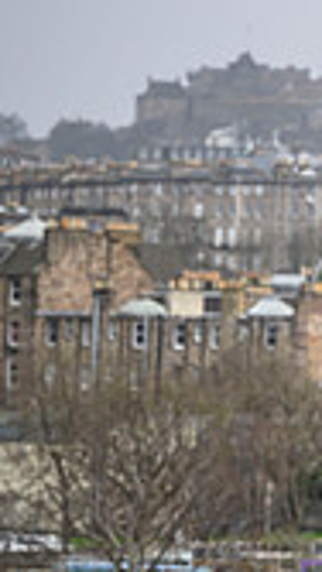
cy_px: 214
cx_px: 939
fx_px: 5067
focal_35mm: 334
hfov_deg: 3.6
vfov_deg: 6.5
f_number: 6.3
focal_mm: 92
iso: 500
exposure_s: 1/160
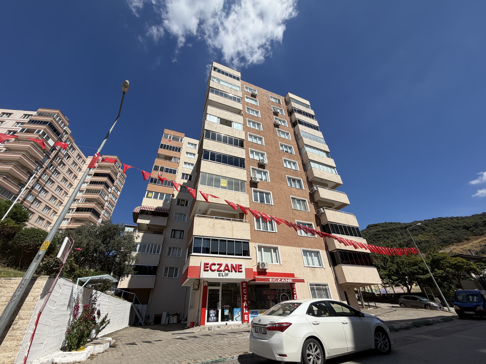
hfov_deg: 102.1
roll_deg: +4.2
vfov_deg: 85.7
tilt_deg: +36.6
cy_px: 182
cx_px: 243
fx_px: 197
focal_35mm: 14
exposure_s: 1/1211
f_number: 2.2
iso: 20
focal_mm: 2.22
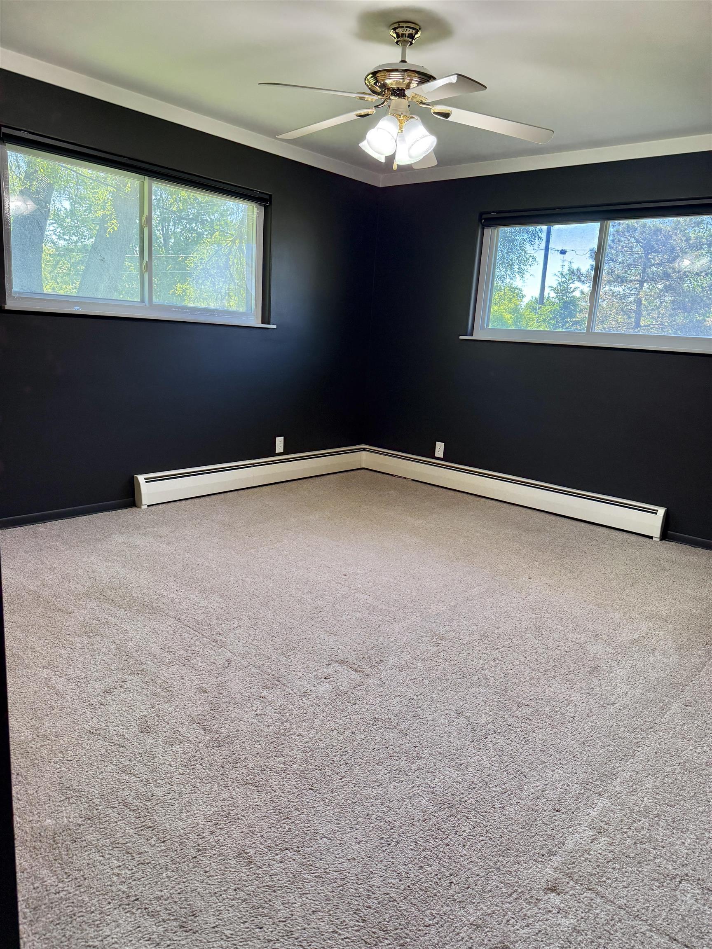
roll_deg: -4.0
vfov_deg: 71.6
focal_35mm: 24
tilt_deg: -12.3
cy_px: 474
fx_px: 658
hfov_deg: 56.8
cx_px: 356
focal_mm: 6.76
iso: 160
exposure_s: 1/120
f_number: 1.78
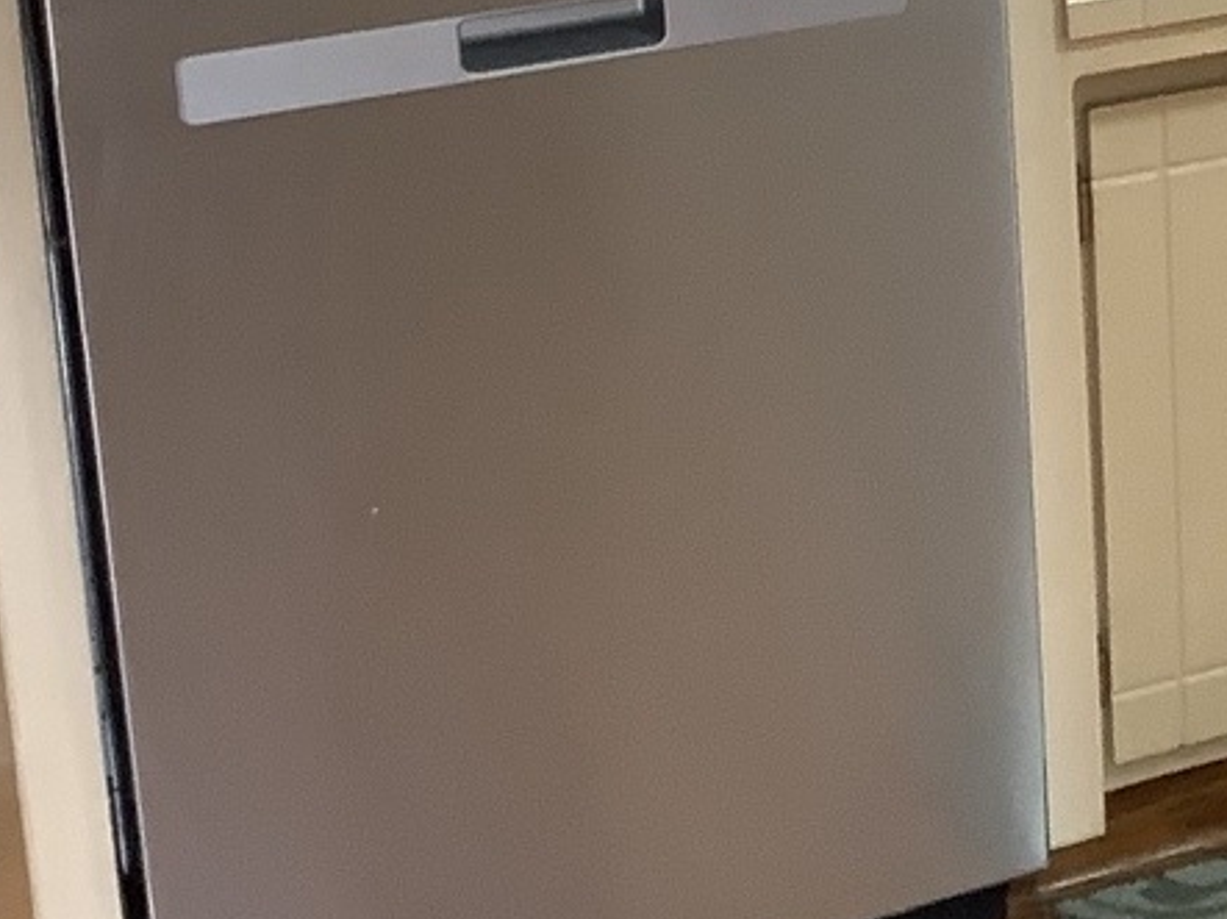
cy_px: -89
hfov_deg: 18.4
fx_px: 3578
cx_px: 1513
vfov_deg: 14.3
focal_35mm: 101
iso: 125
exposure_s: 1/60
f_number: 2.4
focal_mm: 3.3
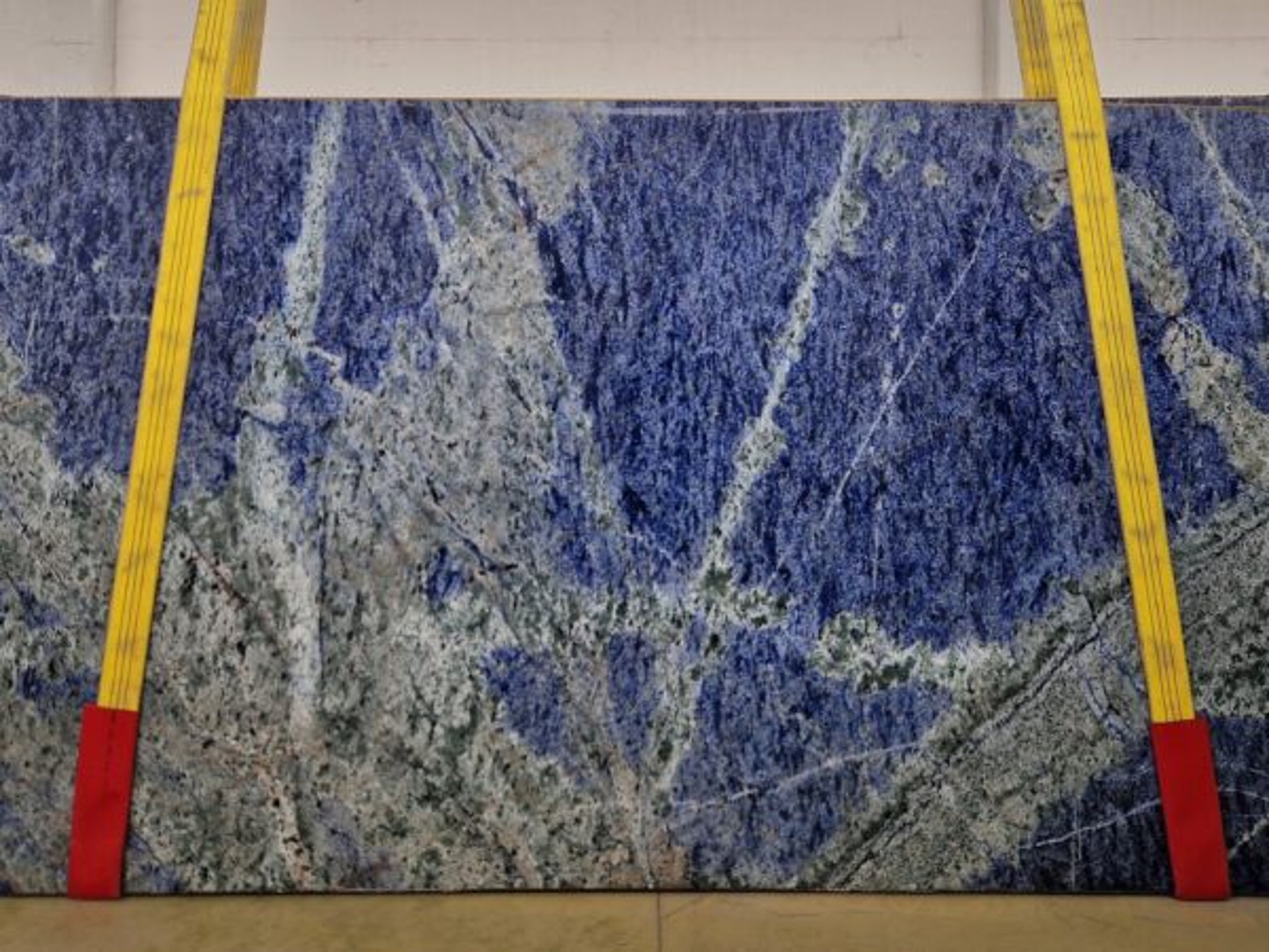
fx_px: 843
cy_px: 476
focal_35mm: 23
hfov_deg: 73.9
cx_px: 634
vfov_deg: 58.9
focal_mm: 5.4
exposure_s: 1/227
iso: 50
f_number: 1.8
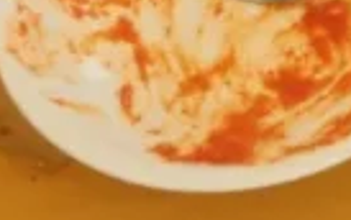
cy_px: -352
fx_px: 2557
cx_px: 1125
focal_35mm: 267
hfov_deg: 6.9
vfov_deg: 4.8
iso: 500
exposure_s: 1/90
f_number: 16
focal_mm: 23
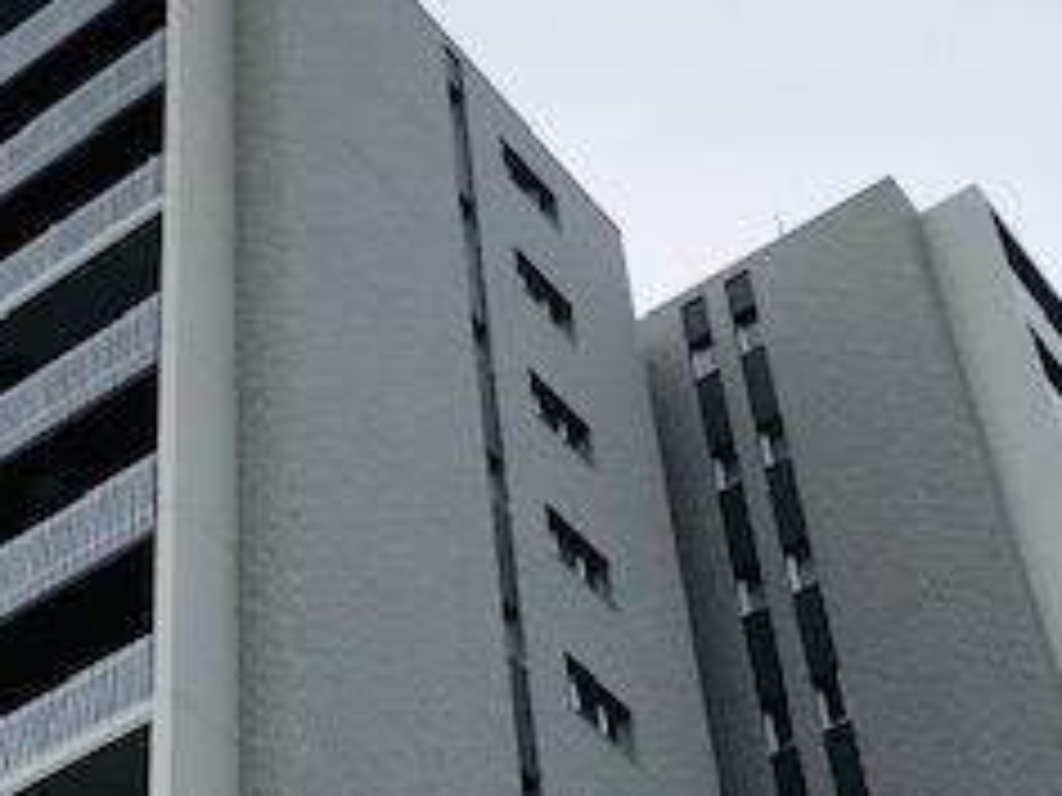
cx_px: 306
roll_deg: +0.9
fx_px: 2332
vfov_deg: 19.1
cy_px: 679
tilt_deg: +40.6
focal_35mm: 76
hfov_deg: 25.4
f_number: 1.8
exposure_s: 1/1012
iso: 20
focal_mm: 3.99
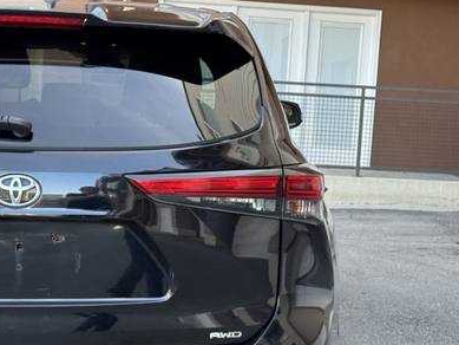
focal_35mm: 79
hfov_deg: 24.6
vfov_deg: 18.6
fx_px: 1048
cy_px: 223
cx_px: 288
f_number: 1.78
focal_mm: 6.76
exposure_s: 1/160
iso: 100
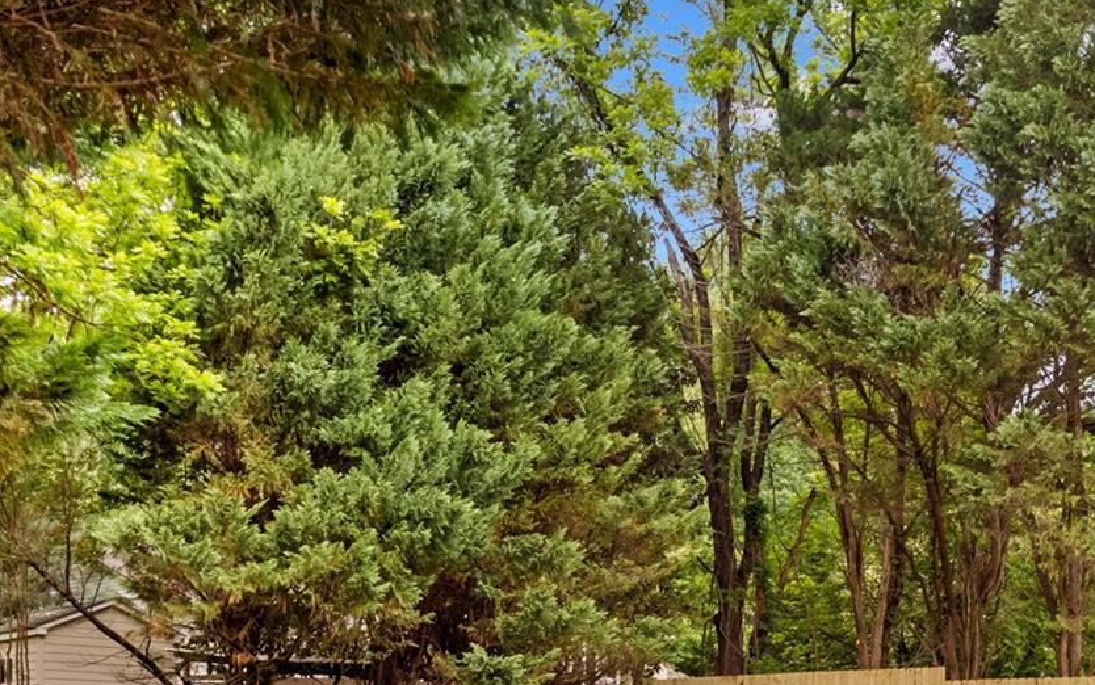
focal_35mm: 55
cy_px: 776
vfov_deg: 22.1
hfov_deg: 36.9
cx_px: 553
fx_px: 1642
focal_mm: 8.38
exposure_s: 1/30
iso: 110
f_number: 2.8
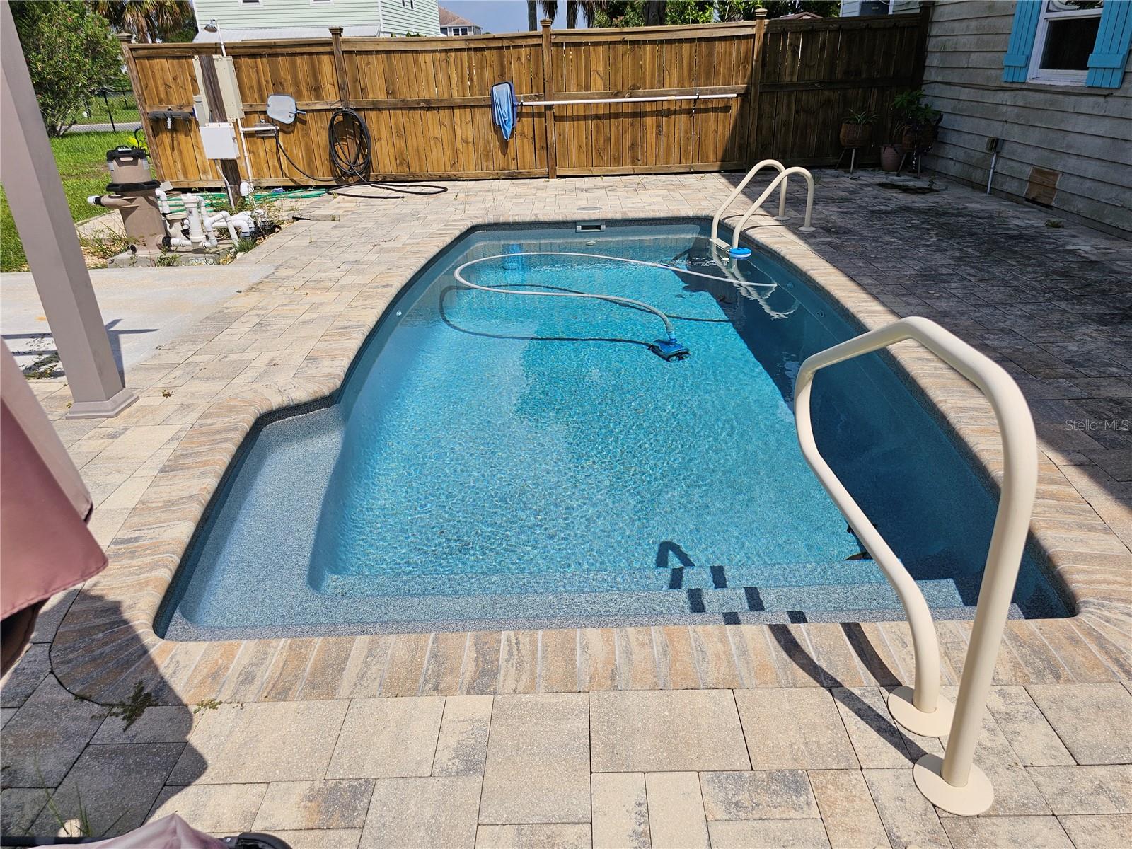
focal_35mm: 23
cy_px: 424
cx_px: 566
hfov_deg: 73.9
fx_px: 752
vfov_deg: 58.9
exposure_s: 1/1425
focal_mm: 6.3
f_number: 1.7
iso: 10
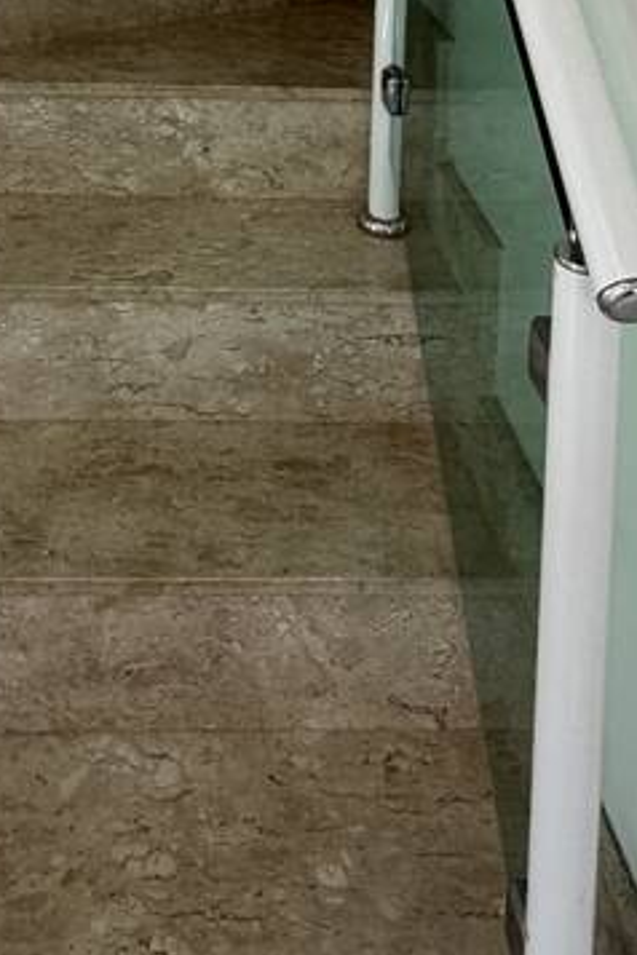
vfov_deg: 34.8
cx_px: 190
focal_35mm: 44
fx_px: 1168
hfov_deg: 30.2
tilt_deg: -4.8
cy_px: -209
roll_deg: -1.4
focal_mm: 2.22
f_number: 2.2
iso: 100
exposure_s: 1/121
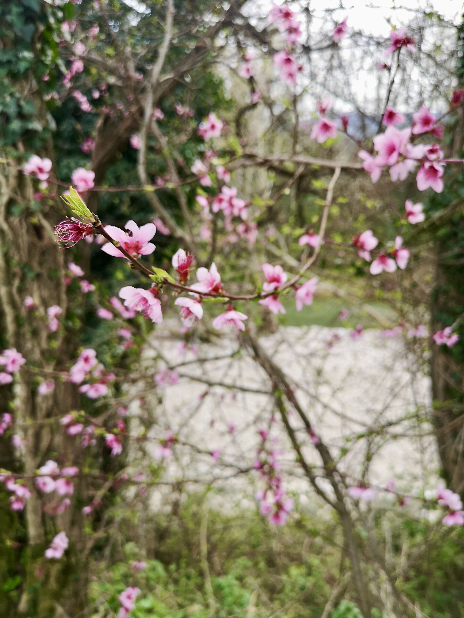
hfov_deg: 51.4
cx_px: 232
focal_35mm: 27
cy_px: 309
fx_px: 483
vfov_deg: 65.3
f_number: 1.8
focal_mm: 5.58
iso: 100
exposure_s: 1/900
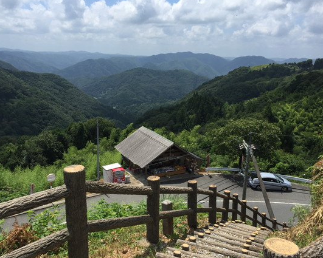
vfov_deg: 45.8
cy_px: 133
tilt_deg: -13.6
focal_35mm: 32
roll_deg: -2.1
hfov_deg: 55.6
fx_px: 306
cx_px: 157
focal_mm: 4.15
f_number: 2.2
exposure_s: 1/2475
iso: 32
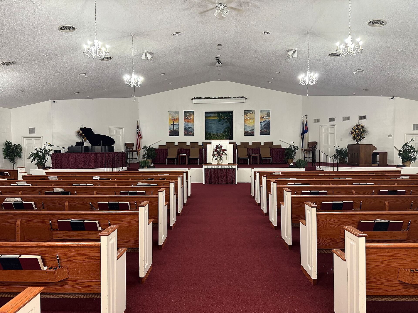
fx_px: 290
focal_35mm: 24
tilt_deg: -1.6
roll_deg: +0.9
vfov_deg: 56.8
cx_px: 209
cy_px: 156
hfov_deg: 71.6
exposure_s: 1/60
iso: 320
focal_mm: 6.76
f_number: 1.78
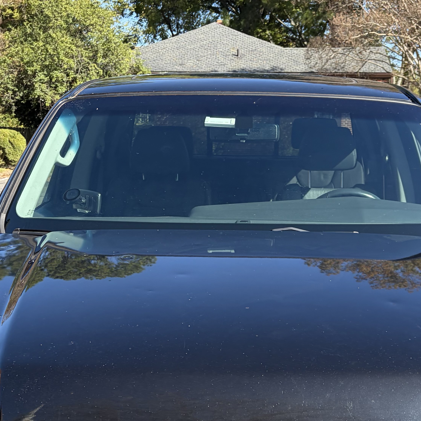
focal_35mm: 59
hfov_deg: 29.0
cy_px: 343
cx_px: 246
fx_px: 812
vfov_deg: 28.4
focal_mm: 5.96
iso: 50
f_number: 1.6
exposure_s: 1/1217
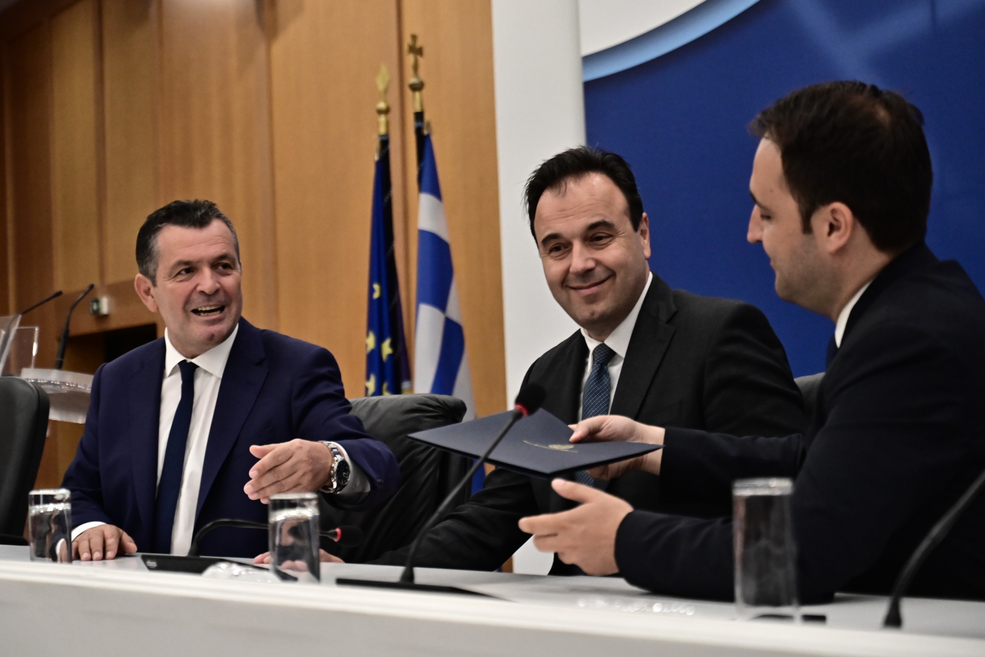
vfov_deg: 19.5
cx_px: 492
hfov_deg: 28.8
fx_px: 1915
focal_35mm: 70
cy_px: 328
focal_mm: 70
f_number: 4
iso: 3200
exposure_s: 1/320
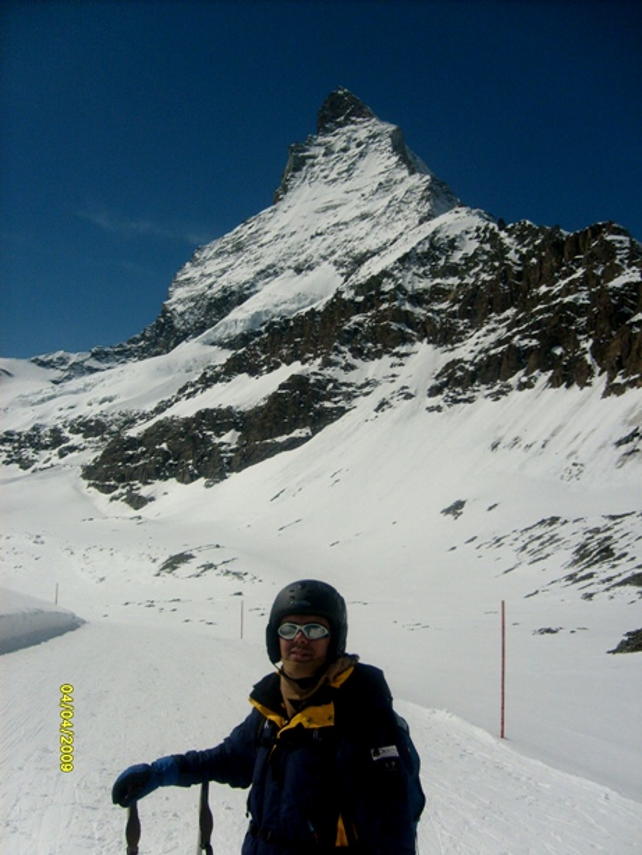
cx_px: 321
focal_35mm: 35
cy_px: 428
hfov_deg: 40.7
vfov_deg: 52.6
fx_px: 865
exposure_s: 1/1500
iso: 80
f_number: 7.1
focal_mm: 5.8
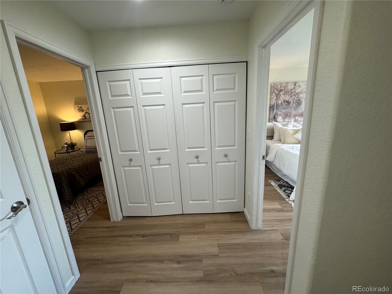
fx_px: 159
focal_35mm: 14
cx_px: 196
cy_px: 147
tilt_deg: -14.3
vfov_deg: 85.7
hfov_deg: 102.1
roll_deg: +3.0
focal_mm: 2.22
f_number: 2.2
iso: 200
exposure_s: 1/120
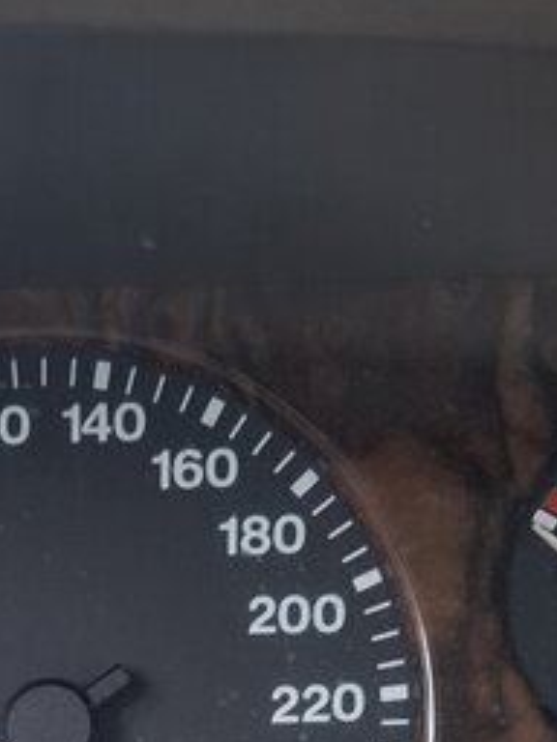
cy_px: 1127
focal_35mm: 92
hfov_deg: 15.4
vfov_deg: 18.7
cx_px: -122
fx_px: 1974
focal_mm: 5.54
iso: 200
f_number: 1.8
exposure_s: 1/50
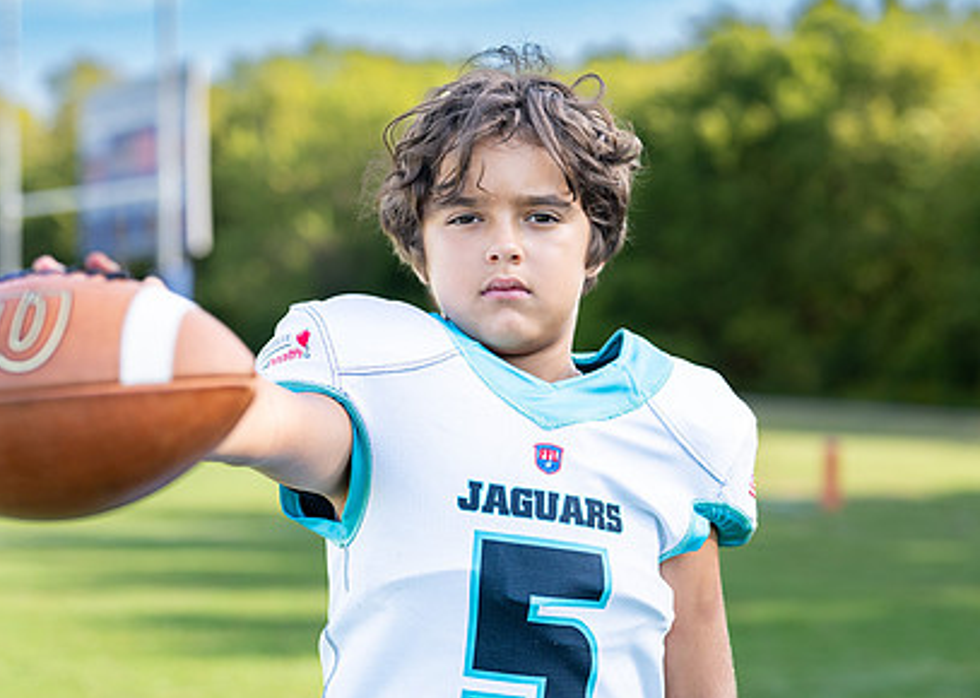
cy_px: 426
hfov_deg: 24.0
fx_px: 2308
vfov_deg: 17.2
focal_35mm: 83
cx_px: 523
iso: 100
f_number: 2.2
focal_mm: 50
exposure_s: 1/640
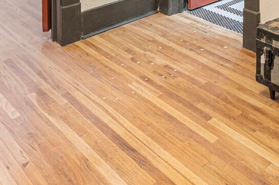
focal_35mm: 47
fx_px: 364
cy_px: -101
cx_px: 251
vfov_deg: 22.7
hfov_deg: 39.0
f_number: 5
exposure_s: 1/15
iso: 1600
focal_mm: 15
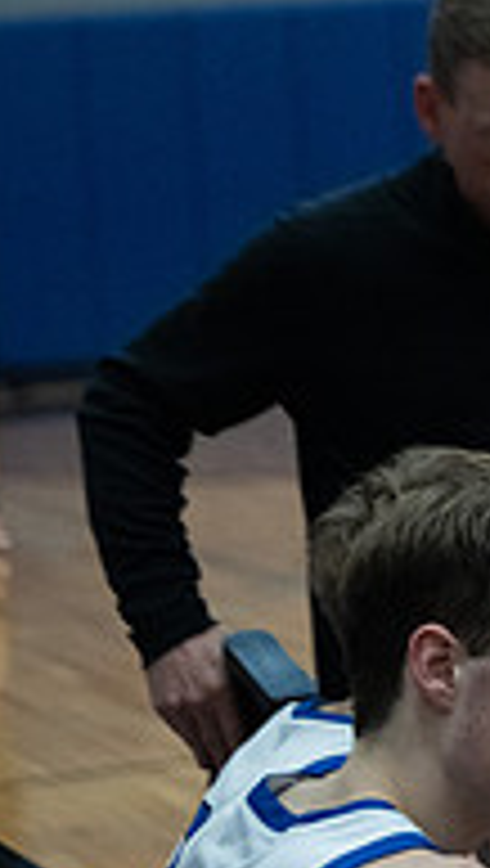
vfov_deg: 9.7
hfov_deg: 5.3
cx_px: 1254
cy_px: 29
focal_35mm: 220
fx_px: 5066
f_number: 2.8
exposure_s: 1/800
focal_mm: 70
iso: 4000
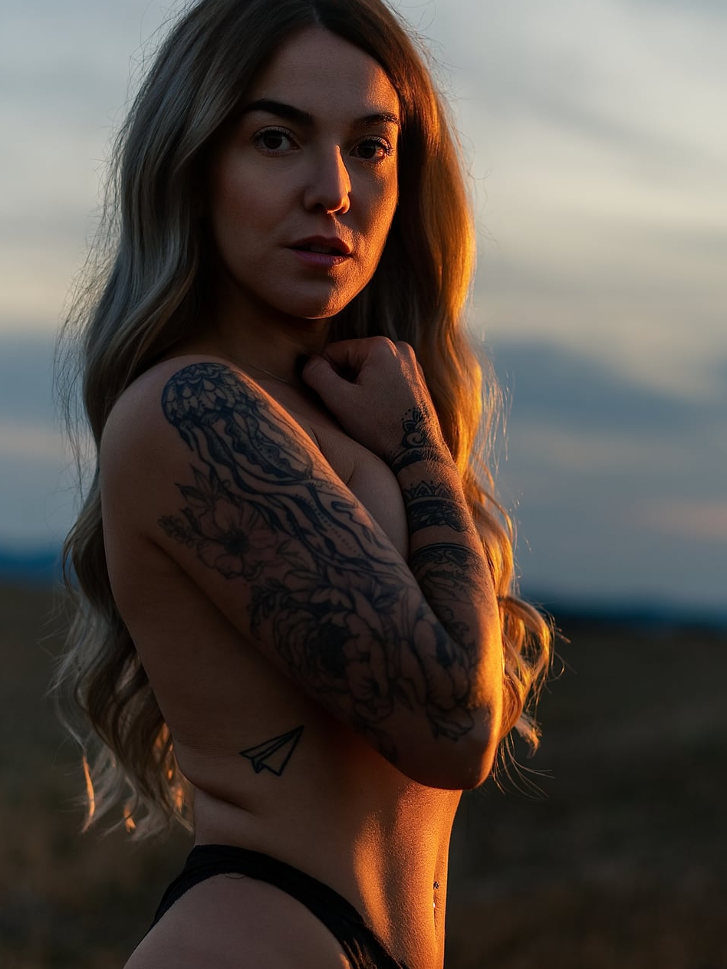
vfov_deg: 26.6
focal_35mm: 73
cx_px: 390
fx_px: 2044
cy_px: 584
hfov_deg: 20.2
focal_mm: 50
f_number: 1.8
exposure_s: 1/250
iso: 50
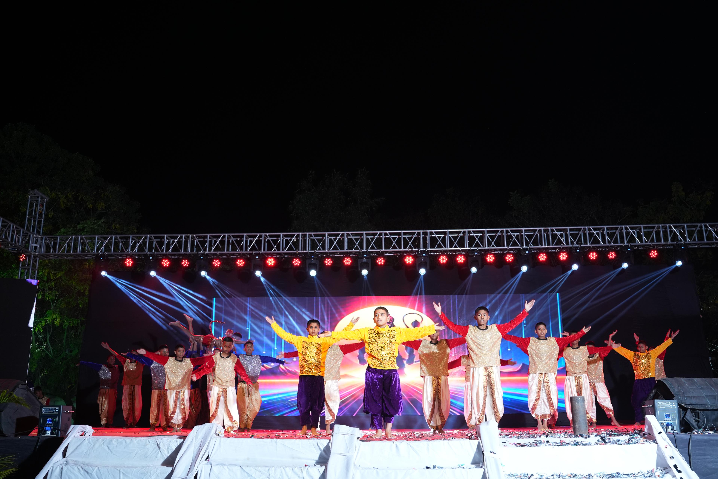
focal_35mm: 35
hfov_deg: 54.4
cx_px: 359
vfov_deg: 37.9
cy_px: 240
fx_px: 698
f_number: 5.6
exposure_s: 1/100
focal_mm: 35
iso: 1250
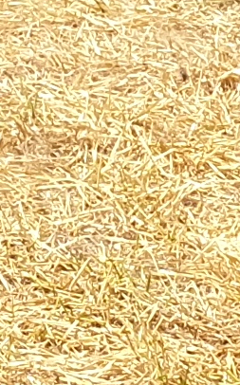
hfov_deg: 4.2
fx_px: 2874
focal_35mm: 274
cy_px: -955
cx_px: -914
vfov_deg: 6.6
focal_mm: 4.3
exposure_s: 1/1030
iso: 50
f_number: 2.4
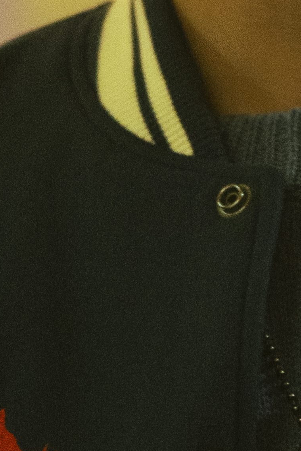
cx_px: 257
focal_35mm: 675
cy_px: 23
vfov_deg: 3.1
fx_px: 8468
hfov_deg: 2.0
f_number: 2.8
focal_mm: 89
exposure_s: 1/200
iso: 1600
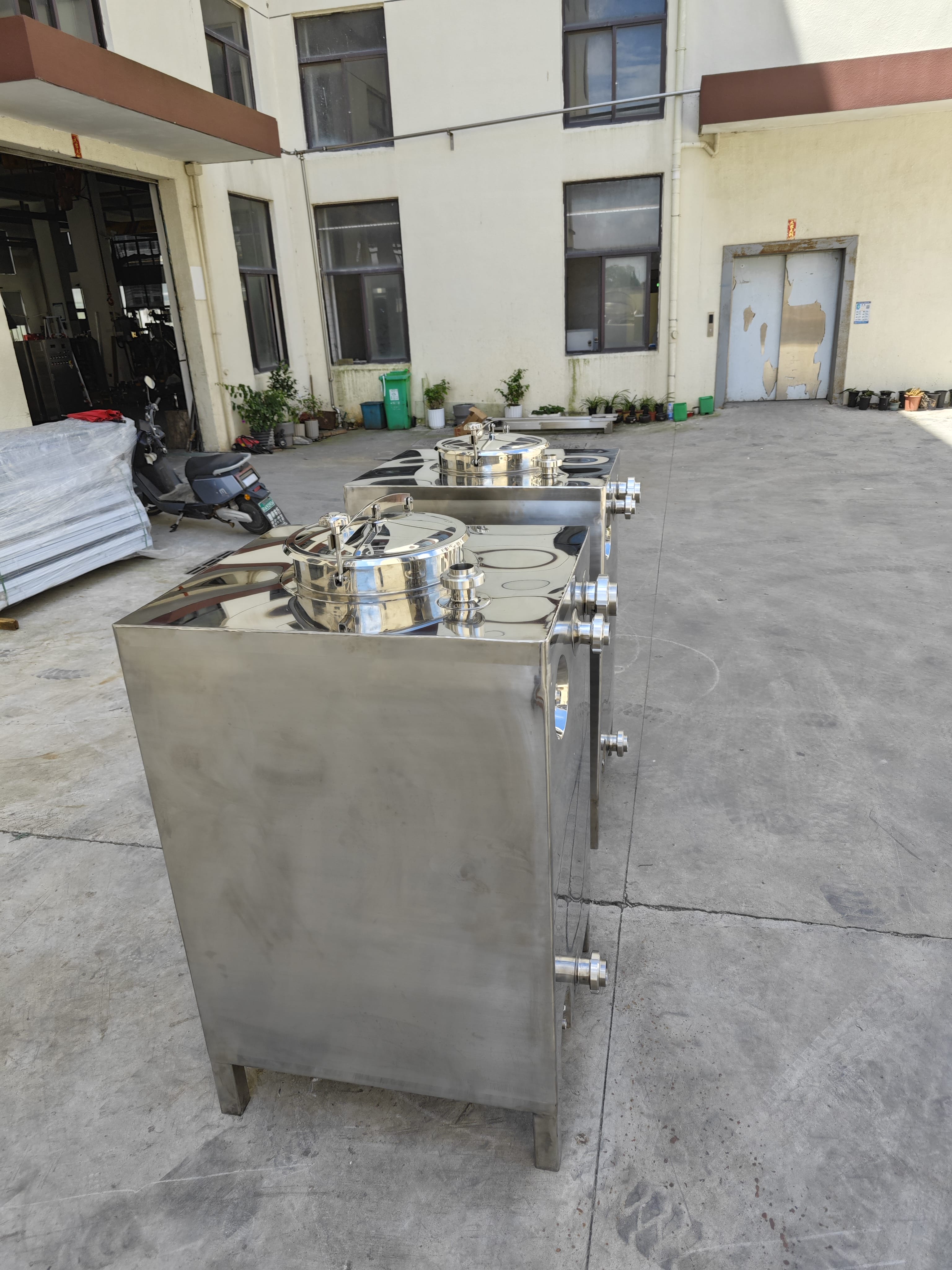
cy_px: 635
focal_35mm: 23
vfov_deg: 73.9
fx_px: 843
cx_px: 476
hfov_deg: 58.9
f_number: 1.8
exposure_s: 1/347
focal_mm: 5.43
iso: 50
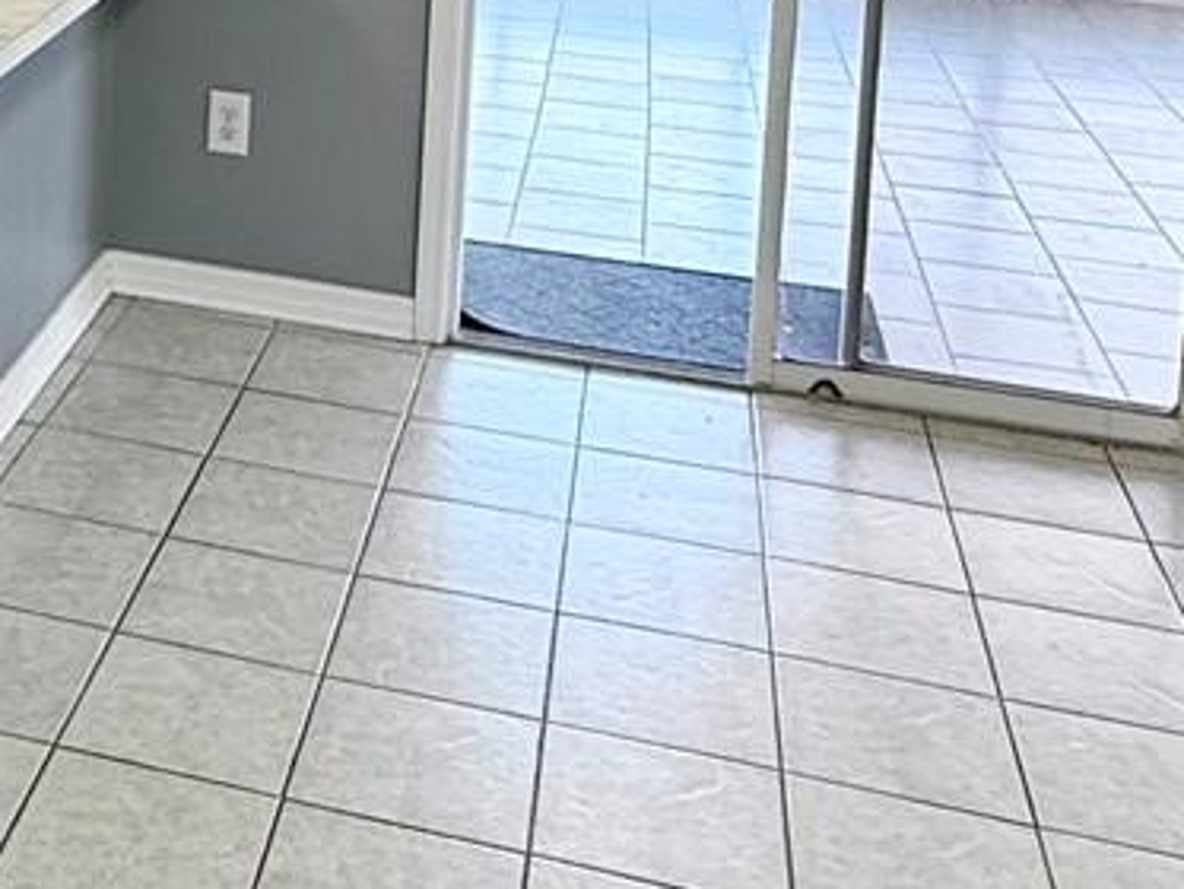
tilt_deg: -4.0
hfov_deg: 30.1
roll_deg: -1.9
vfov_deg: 21.8
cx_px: 16
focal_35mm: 60
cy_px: -302
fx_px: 2053
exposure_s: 1/120
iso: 80
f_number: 2.2
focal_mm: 2.22
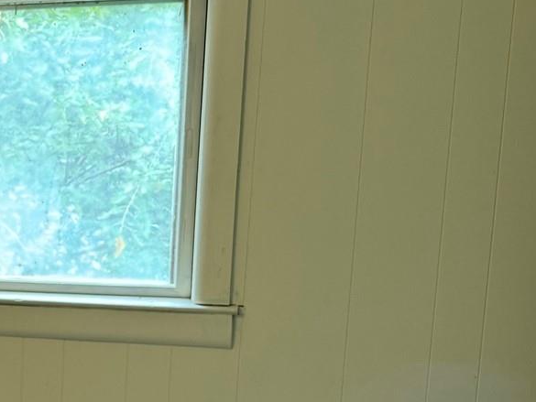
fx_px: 1301
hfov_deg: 20.1
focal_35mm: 84
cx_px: -266
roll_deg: -0.4
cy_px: 315
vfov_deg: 17.4
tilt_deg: -7.0
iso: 160
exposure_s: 1/60
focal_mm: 6.76
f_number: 1.78
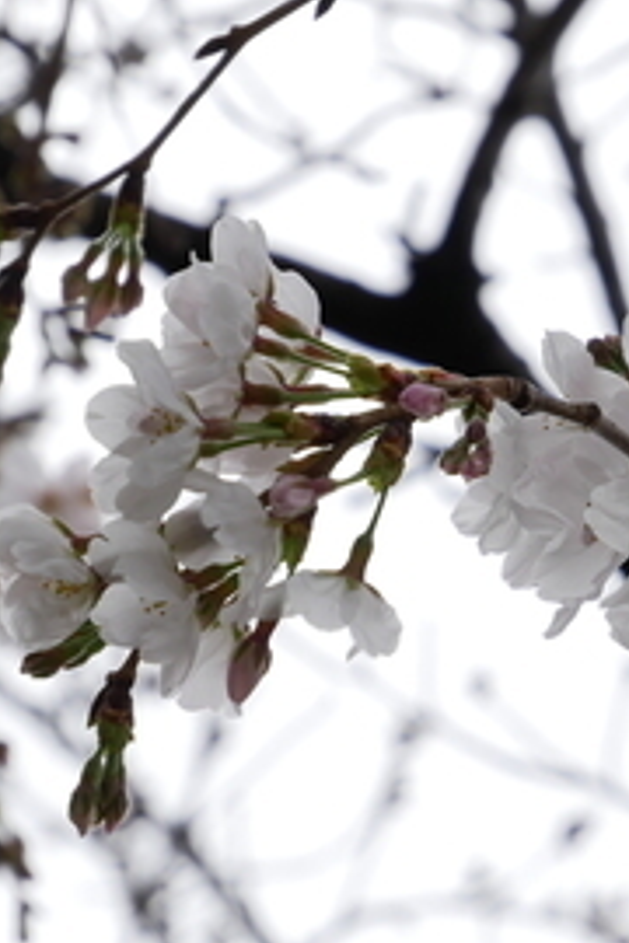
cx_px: 737
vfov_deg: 7.4
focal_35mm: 278
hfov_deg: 4.9
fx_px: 7285
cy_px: 557
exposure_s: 1/320
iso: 200
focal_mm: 60
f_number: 6.3
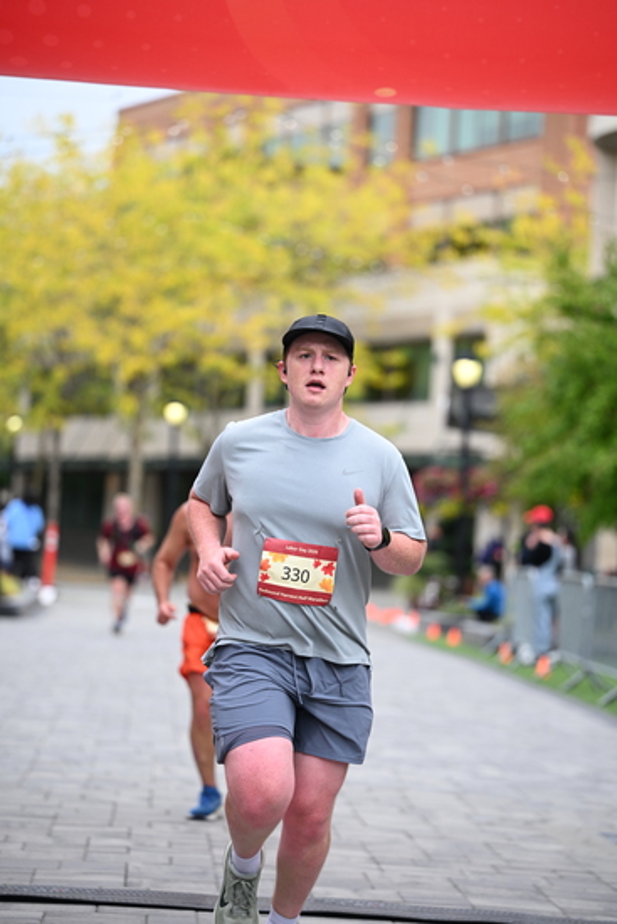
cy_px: 462
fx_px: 3083
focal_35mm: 120
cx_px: 308
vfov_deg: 17.1
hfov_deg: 11.4
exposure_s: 1/2000
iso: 640
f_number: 2.8
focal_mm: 120
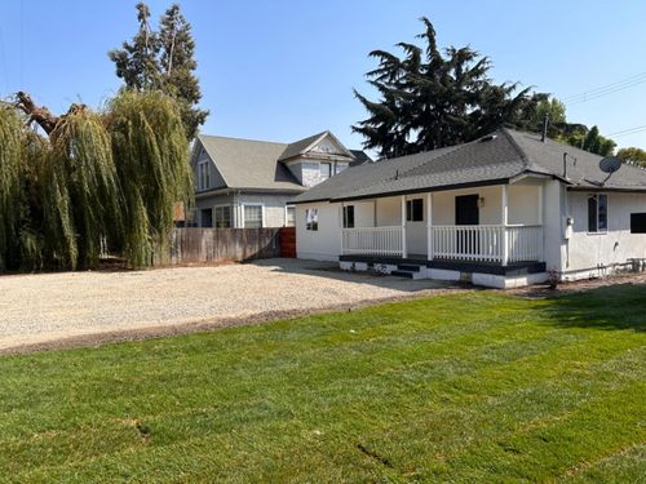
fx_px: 448
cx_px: 323
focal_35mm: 24
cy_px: 242
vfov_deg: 56.8
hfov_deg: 71.6
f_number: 1.78
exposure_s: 1/4016
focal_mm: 6.86
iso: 80
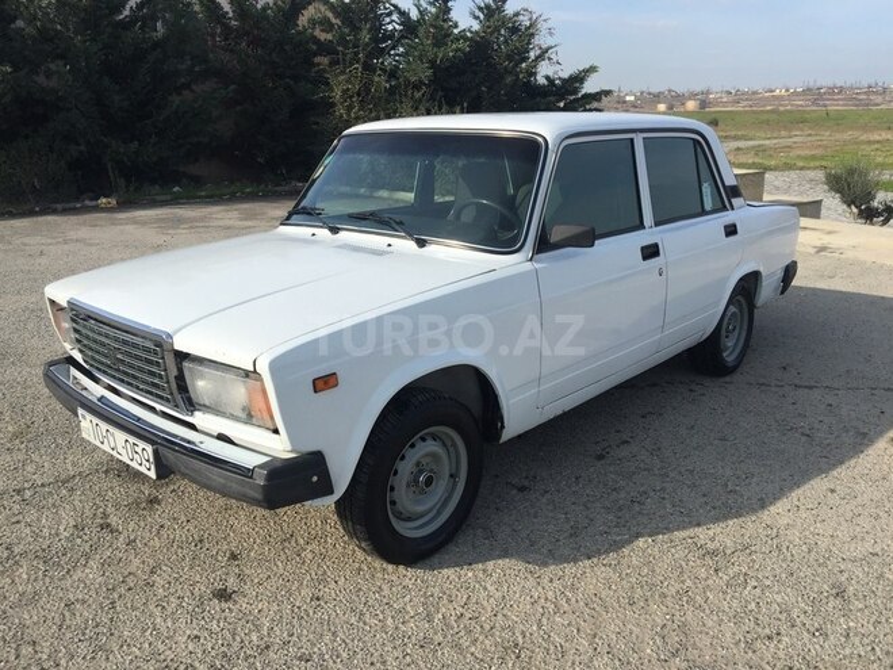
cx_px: 446
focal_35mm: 29
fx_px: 748
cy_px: 335
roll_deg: -0.2
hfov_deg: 61.7
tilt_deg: -15.8
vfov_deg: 48.2
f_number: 2.2
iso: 32
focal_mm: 4.15
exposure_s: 1/1980
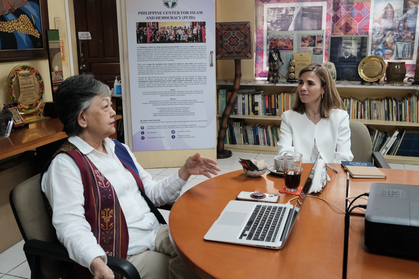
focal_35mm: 36
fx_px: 419
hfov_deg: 53.1
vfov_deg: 36.9
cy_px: 140
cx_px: 210
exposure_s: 1/100
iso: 4000
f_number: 4.4
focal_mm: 24.2
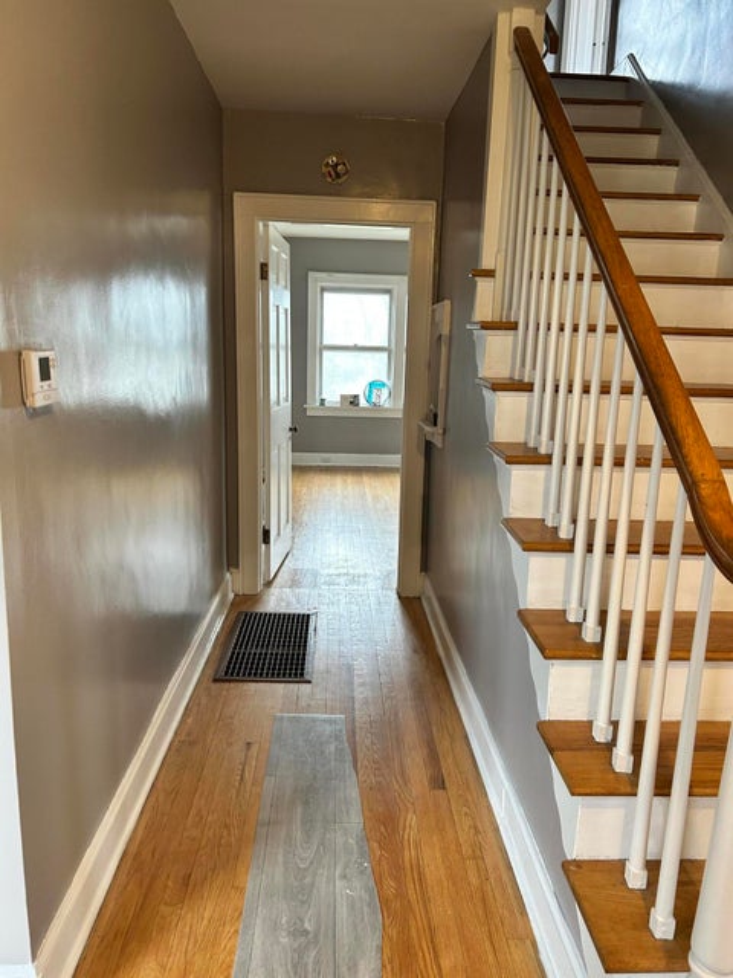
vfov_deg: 67.3
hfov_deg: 53.1
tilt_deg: -11.5
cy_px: 489
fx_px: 734
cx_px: 366
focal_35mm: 26
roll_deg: -2.9
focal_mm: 5.7
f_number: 1.5
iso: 125
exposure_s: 1/60
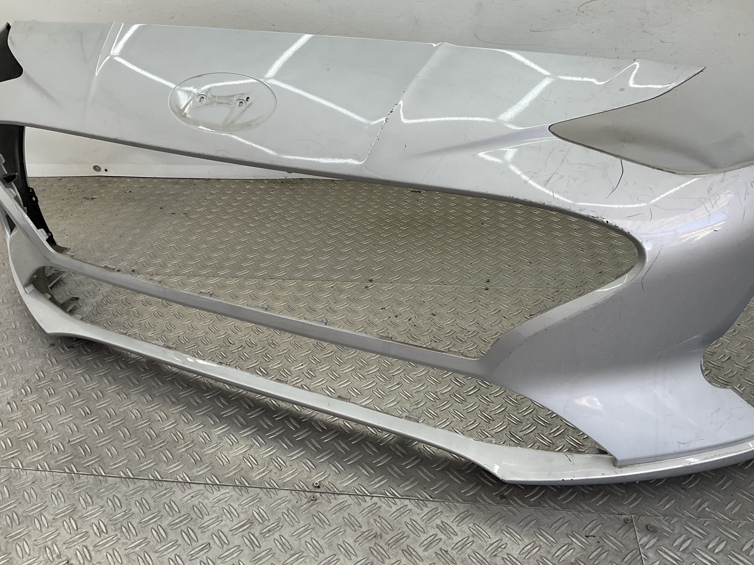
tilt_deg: -30.1
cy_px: 273
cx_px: 381
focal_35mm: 31
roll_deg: +1.8
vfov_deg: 45.4
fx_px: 675
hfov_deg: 58.4
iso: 16
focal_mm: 3
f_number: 1.8
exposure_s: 1/117
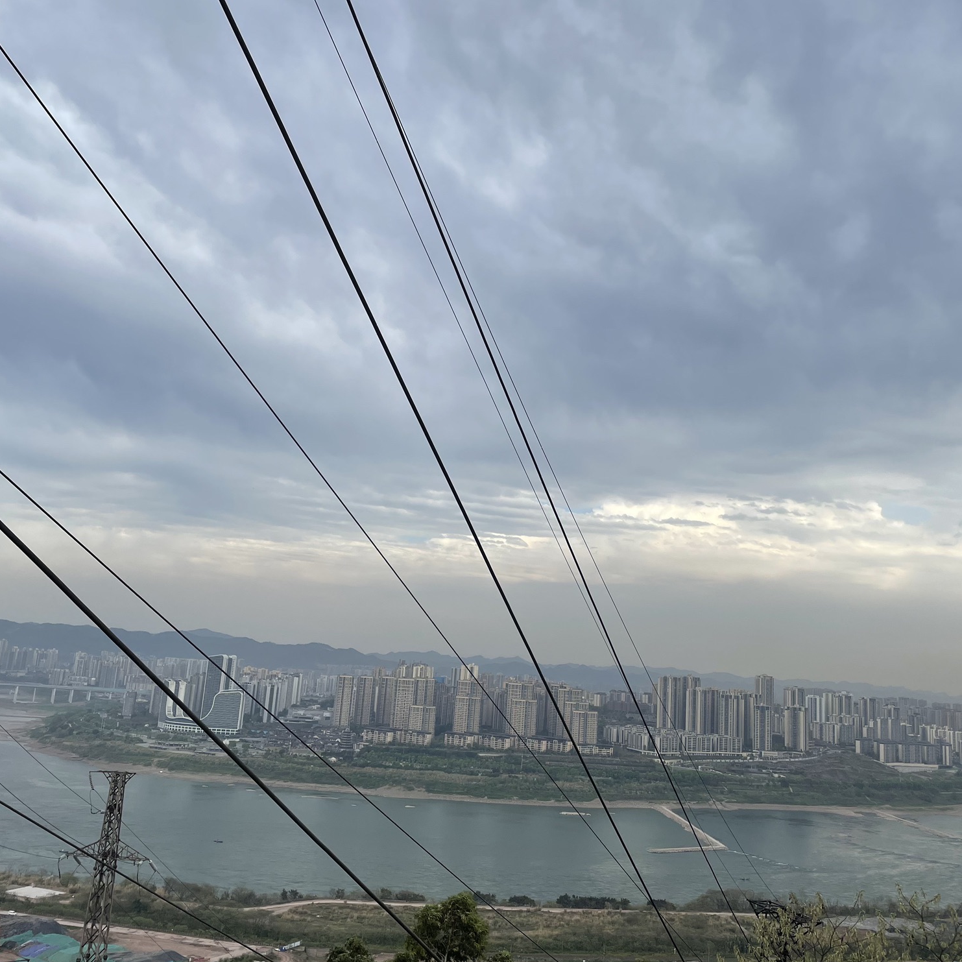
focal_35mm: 31
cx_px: 531
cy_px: 486
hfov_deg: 52.4
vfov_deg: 52.5
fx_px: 975
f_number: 1.6
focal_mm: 4.2
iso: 32
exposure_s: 1/2053
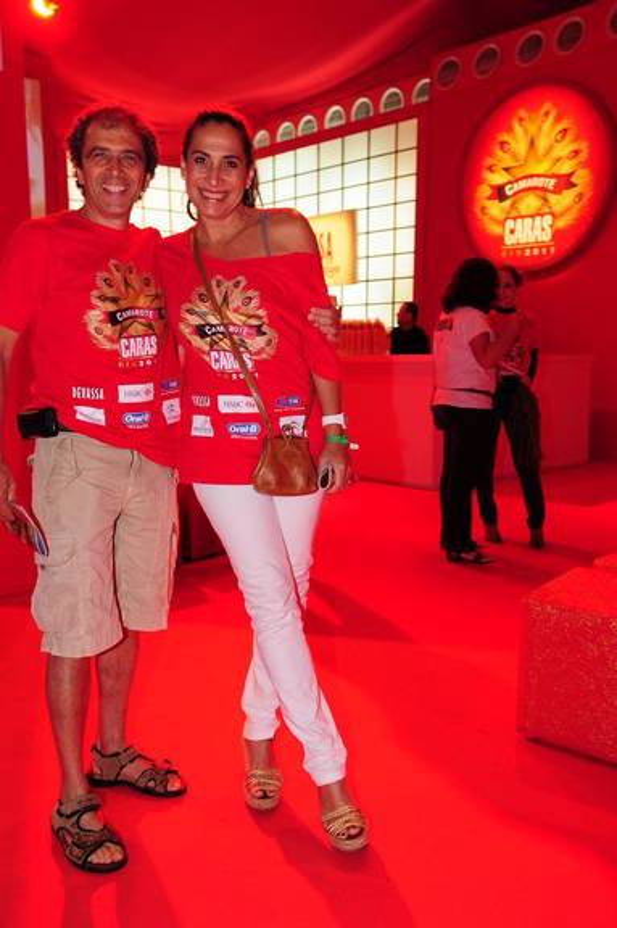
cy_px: 464
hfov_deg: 43.5
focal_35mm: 30
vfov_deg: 62.0
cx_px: 308
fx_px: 773
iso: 400
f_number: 5.6
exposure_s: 1/40
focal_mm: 20
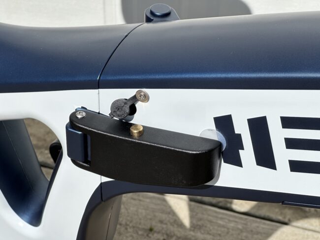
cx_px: 160
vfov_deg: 19.2
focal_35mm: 77
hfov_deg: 25.3
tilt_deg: -40.3
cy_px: 120
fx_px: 712
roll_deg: -0.9
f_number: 2.8
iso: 32
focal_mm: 9
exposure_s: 1/1575
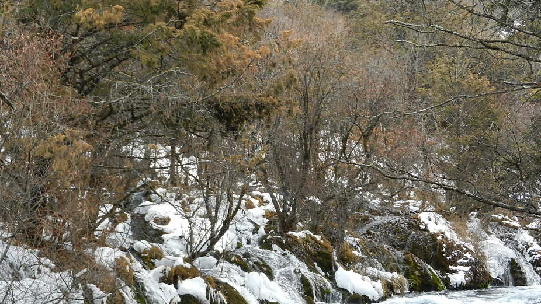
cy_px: 145
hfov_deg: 22.7
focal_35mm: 94
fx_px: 1349
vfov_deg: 12.9
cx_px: 269
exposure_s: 1/60
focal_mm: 14.1
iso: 160
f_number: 4.8
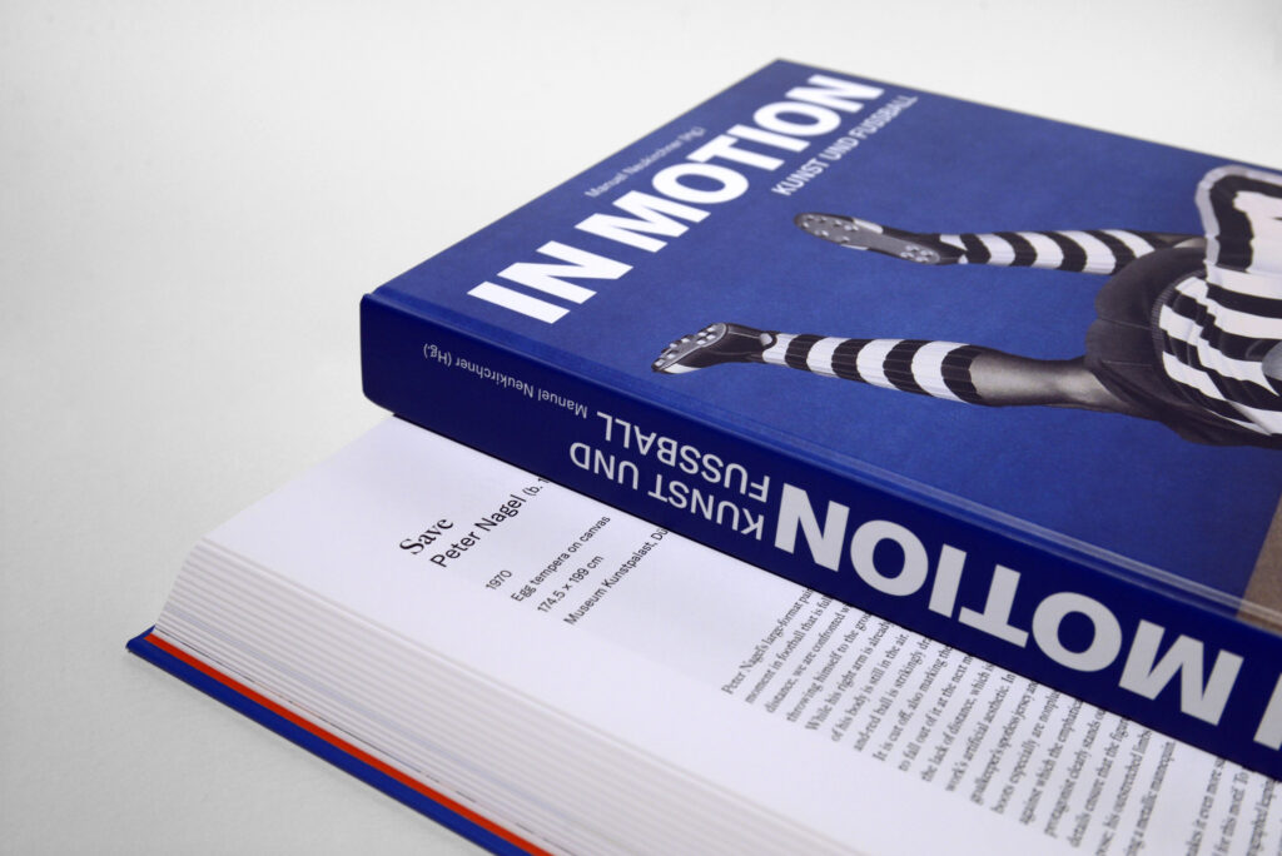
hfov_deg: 50.7
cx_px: 641
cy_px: 428
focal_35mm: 38
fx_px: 1354
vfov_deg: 35.1
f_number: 8
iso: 1000
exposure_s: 1/200
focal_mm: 38
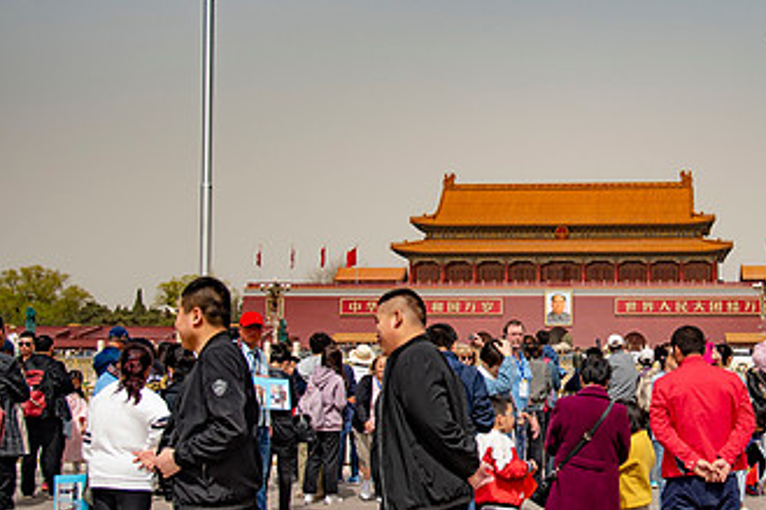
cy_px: 295
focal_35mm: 60
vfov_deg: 22.6
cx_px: 561
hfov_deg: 32.9
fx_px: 1276
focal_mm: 34
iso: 100
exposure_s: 1/1250
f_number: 4
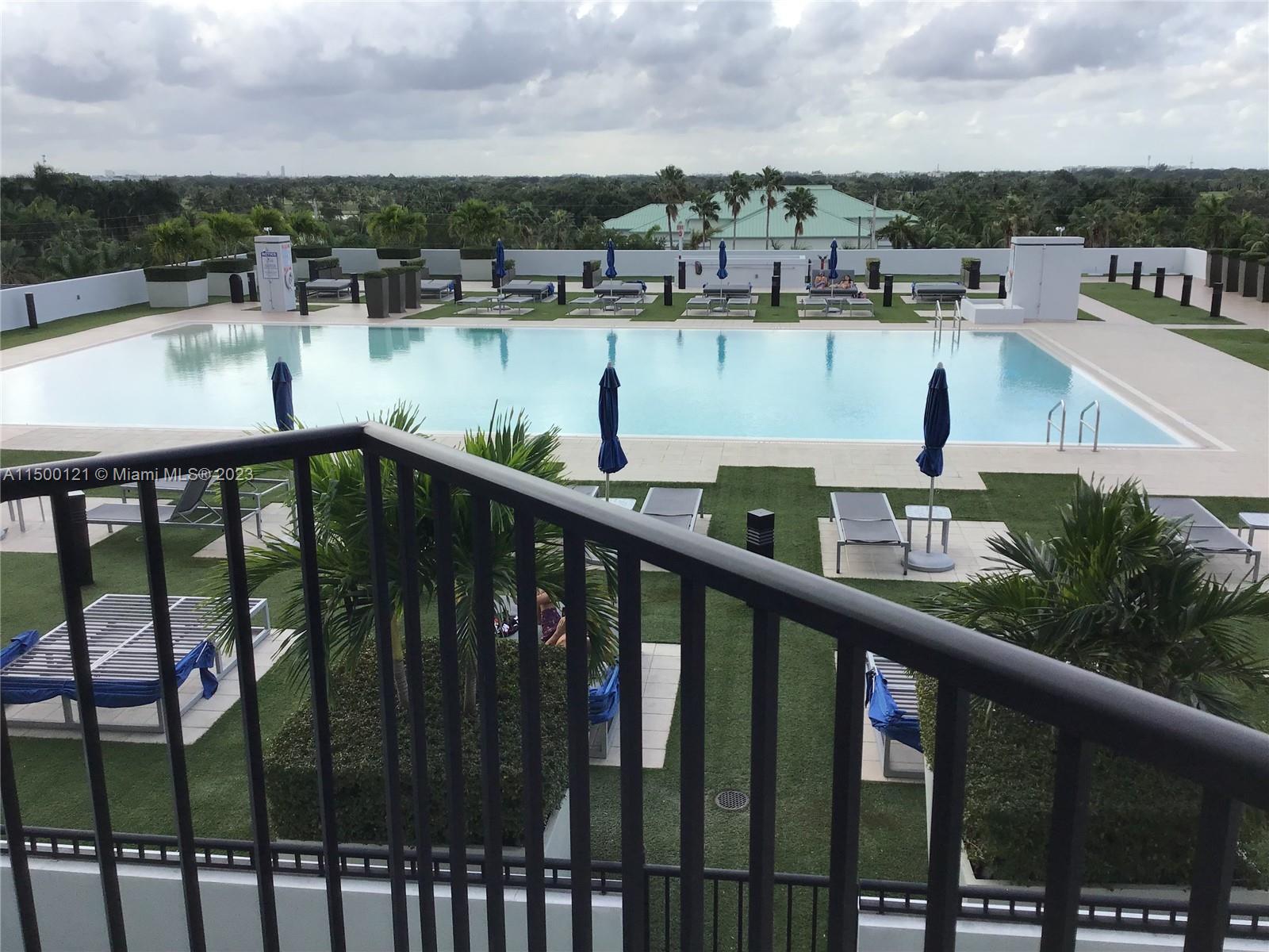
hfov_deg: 58.4
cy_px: 476
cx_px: 634
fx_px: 1136
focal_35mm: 31
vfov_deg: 45.4
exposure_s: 1/747
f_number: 2.4
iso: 25
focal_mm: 3.3
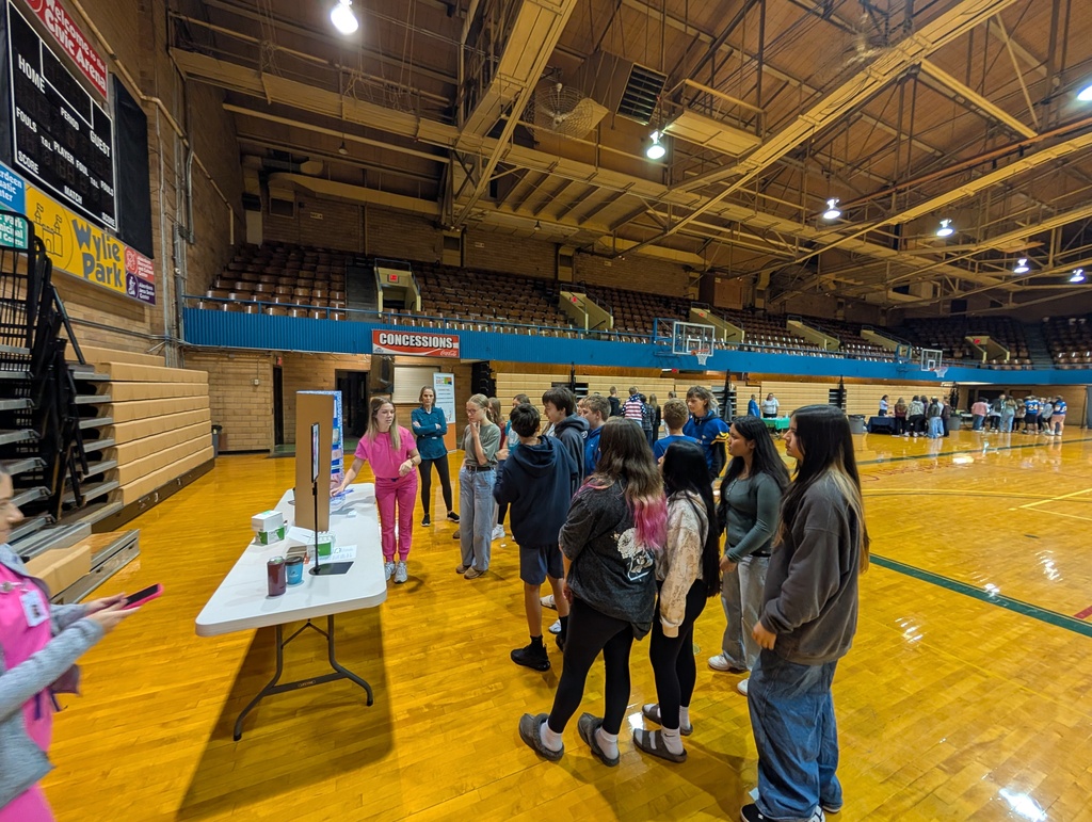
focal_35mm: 12
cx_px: 546
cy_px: 411
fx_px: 379
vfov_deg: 94.6
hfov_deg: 110.5
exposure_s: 1/60
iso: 253
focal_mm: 2.02
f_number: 1.7
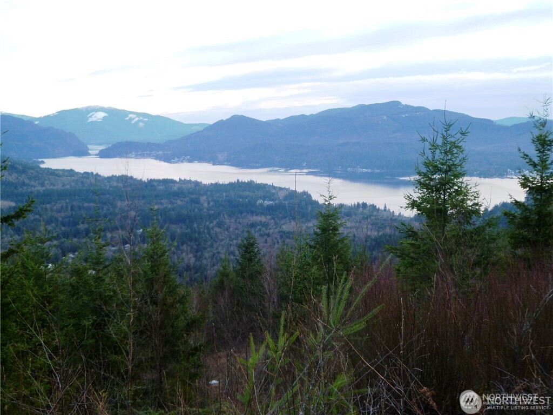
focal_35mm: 39
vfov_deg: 36.8
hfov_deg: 47.9
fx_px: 623
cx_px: 276
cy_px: 208
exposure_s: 1/40
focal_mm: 6.9
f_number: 3.7
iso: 80
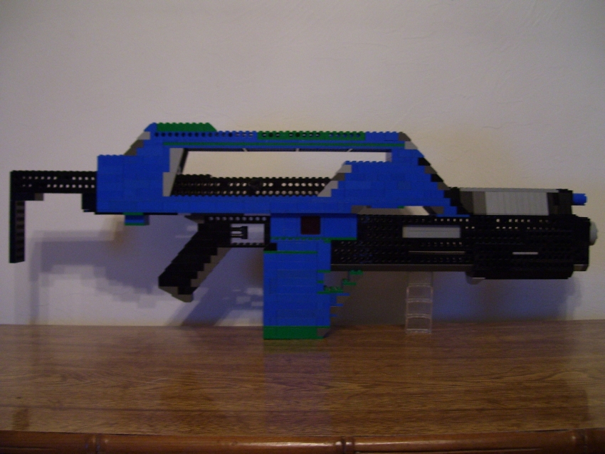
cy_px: 227
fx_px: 647
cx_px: 302
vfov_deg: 38.7
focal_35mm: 37
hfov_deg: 50.1
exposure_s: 1/8
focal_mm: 6
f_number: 2.7
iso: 160
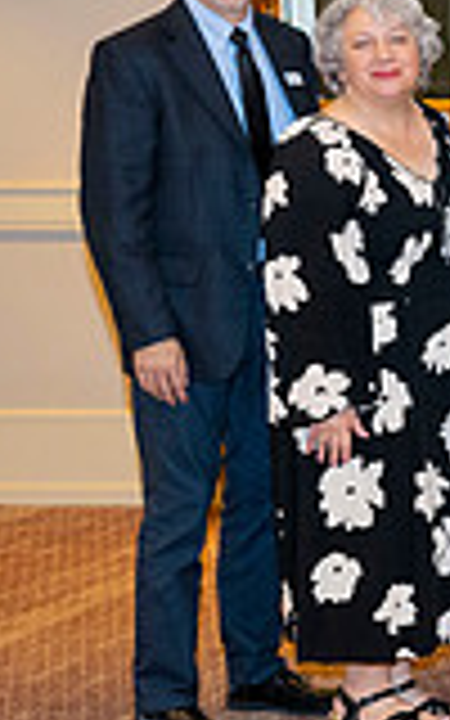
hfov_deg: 8.5
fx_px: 2571
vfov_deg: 15.9
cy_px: 278
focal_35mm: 131
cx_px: 1303
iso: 1000
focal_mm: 33
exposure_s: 1/100
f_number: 5.6
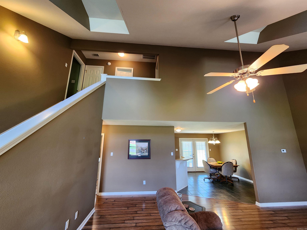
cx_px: 154
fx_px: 115
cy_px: 115
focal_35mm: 13
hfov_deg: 106.2
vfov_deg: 89.9
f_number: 2.2
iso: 320
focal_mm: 2.2
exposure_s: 1/40
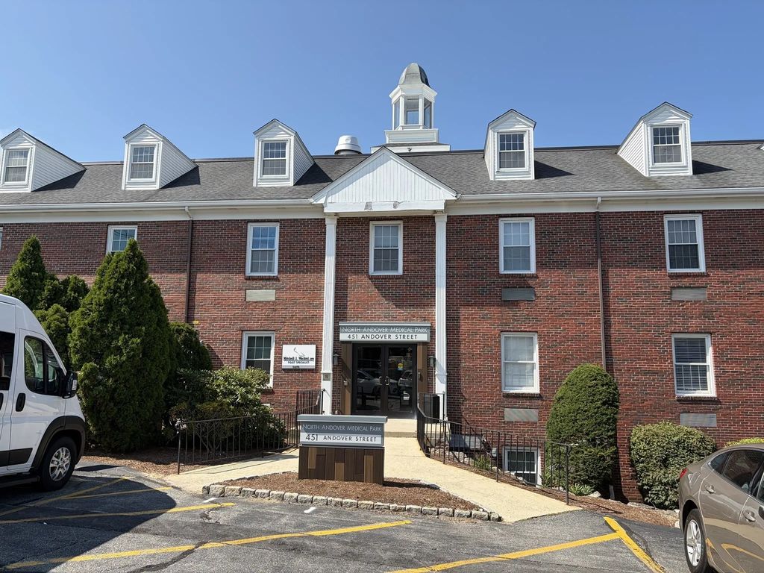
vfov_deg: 53.1
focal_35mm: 26
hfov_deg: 67.3
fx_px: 574
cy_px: 286
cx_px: 382
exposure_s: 1/2451
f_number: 1.6
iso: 50
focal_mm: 5.96
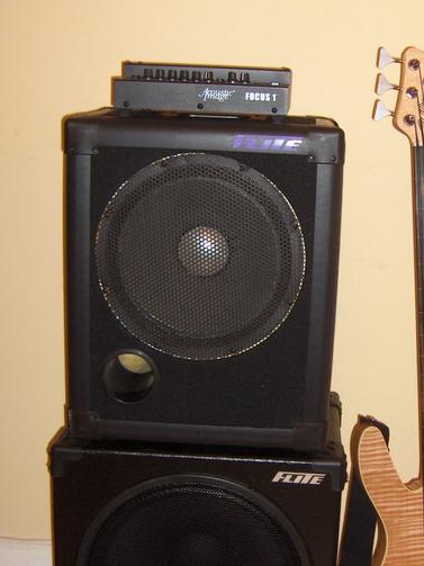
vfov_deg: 31.1
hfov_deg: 23.4
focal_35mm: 62
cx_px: 309
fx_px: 1013
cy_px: 356
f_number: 2.8
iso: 100
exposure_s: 1/60
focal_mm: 8
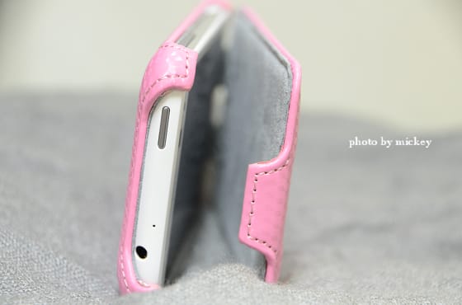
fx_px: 1920
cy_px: 152
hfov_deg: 13.7
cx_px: 231
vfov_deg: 9.1
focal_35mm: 150
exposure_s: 1/13
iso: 1600
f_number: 5.6
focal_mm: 100
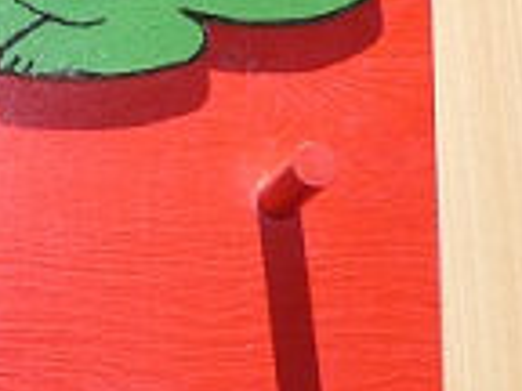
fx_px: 1810
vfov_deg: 12.0
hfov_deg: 15.5
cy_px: -118
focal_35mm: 120
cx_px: -196
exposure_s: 1/320
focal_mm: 5.8
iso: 100
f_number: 2.8
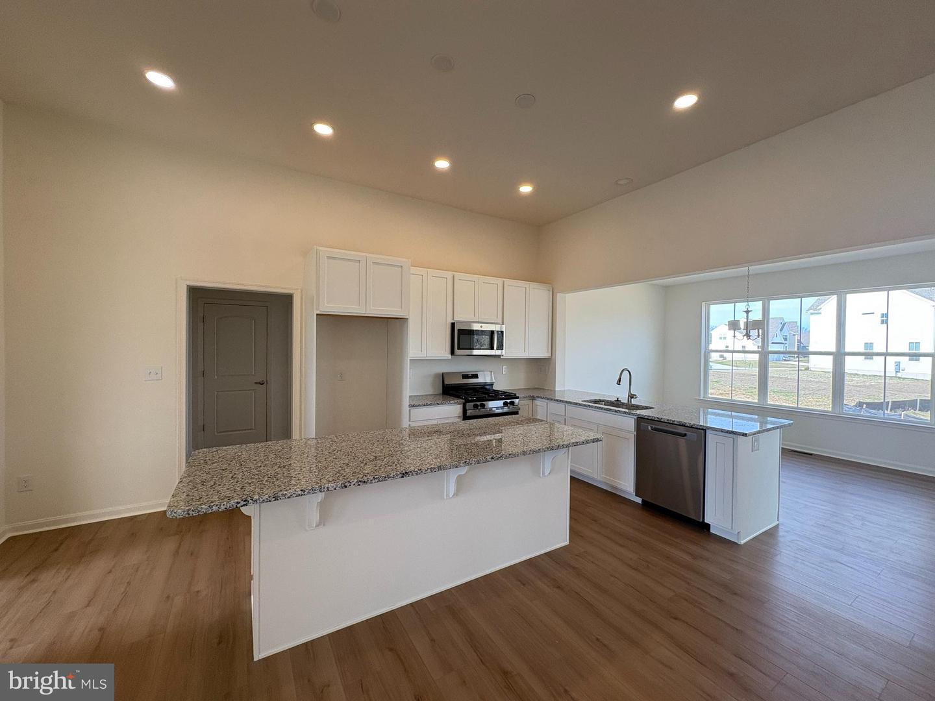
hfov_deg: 102.1
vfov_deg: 85.7
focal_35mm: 14
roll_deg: -0.7
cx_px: 468
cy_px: 350
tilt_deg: -0.4
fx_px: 378
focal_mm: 2.22
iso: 64
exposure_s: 1/120
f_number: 2.2
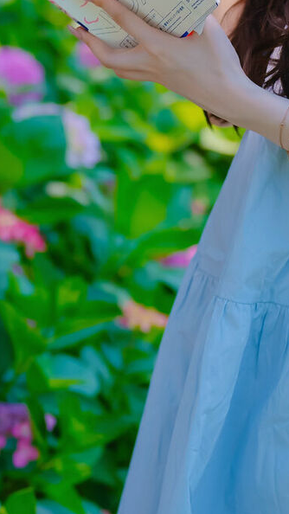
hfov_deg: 6.4
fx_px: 2576
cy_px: 77
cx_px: 278
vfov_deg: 11.3
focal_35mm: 189
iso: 100
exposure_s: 1/500
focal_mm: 68
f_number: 2.8
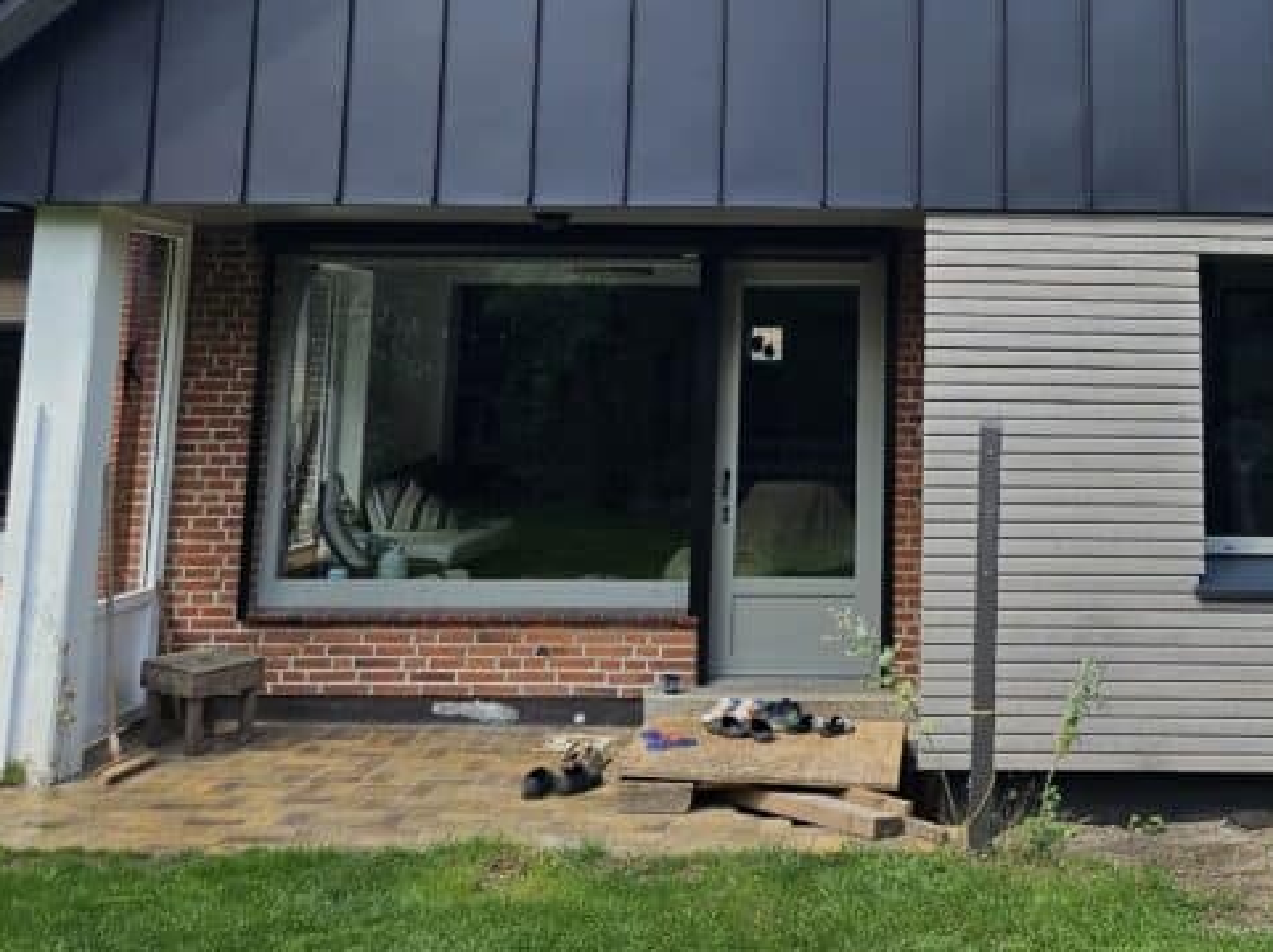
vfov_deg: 28.3
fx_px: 1801
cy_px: 63
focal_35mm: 49
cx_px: 966
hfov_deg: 37.9
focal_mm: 5.4
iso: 25
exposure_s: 1/709
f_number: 1.8
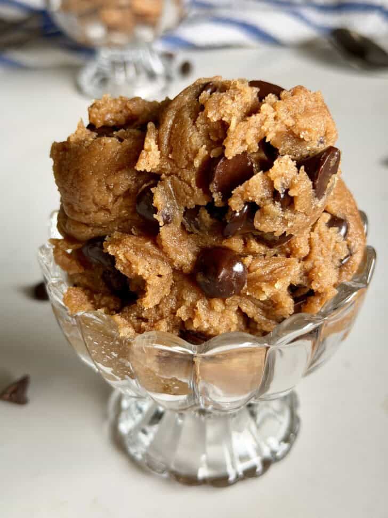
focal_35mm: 48
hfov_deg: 30.3
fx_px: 718
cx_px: 194
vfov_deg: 39.7
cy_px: 259
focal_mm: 6.8
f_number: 1.8
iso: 200
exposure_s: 1/60
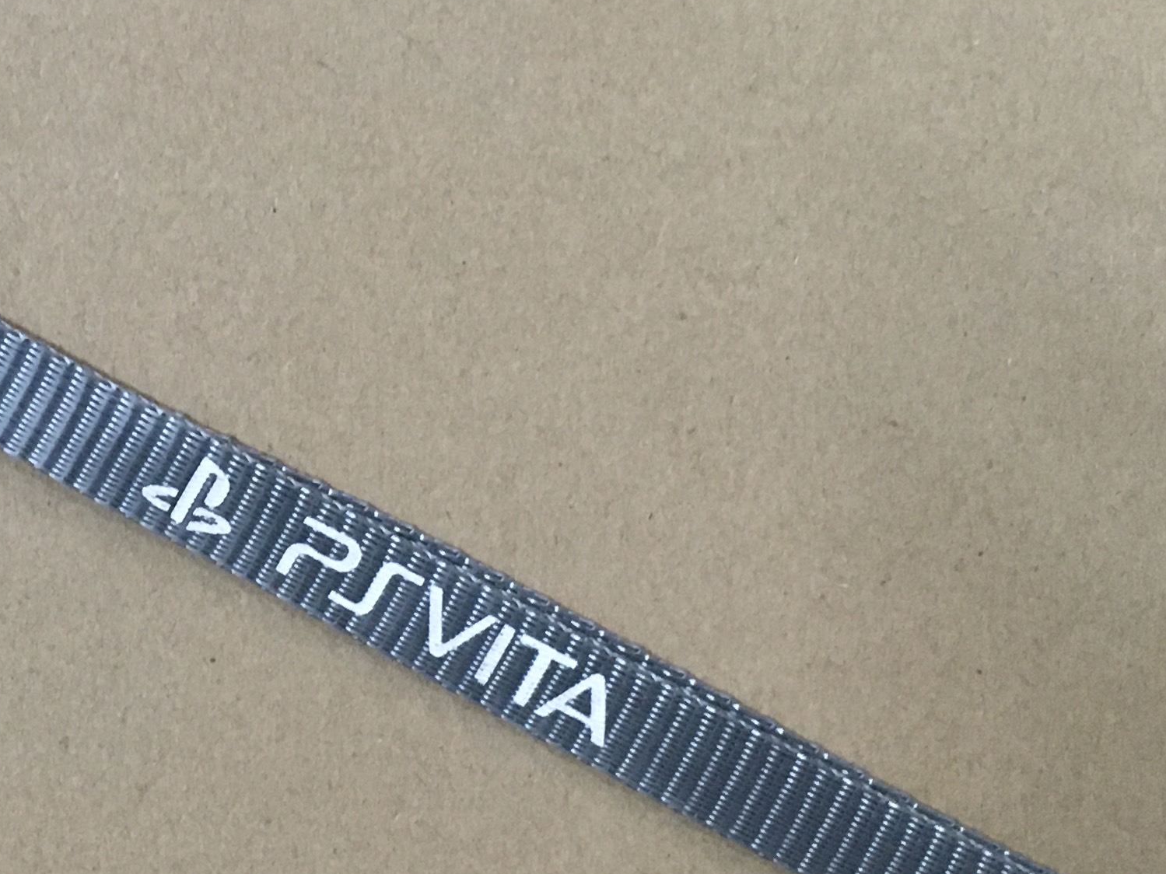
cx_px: 100
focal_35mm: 78
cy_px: 431
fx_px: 2627
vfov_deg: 18.9
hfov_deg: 24.3
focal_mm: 4.15
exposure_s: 1/33
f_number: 2.2
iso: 200
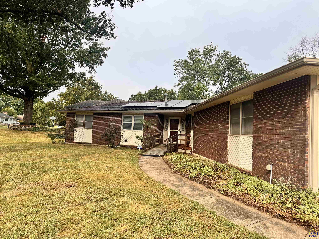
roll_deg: -2.2
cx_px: 160
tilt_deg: +1.8
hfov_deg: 71.6
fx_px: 221
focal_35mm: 24
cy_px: 120
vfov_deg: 56.8
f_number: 1.78
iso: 80
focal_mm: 6.76
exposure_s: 1/4310
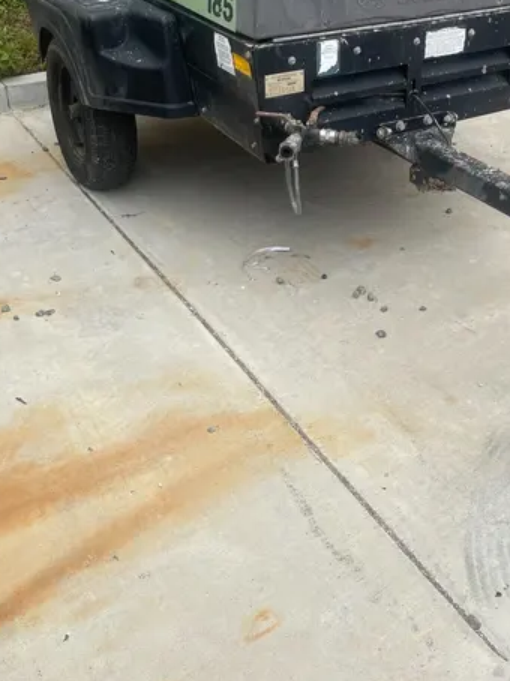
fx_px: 826
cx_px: 366
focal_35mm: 42
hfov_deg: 33.8
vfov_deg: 43.2
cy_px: 157
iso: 32
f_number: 1.6
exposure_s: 1/1511
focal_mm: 4.2
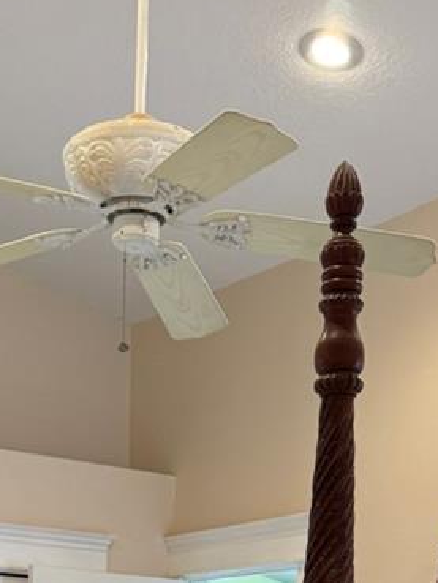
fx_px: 1315
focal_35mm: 78
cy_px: 908
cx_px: 155
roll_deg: -0.3
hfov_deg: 18.9
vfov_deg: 20.7
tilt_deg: -7.7
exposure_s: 1/60
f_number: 1.78
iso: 250
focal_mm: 6.76
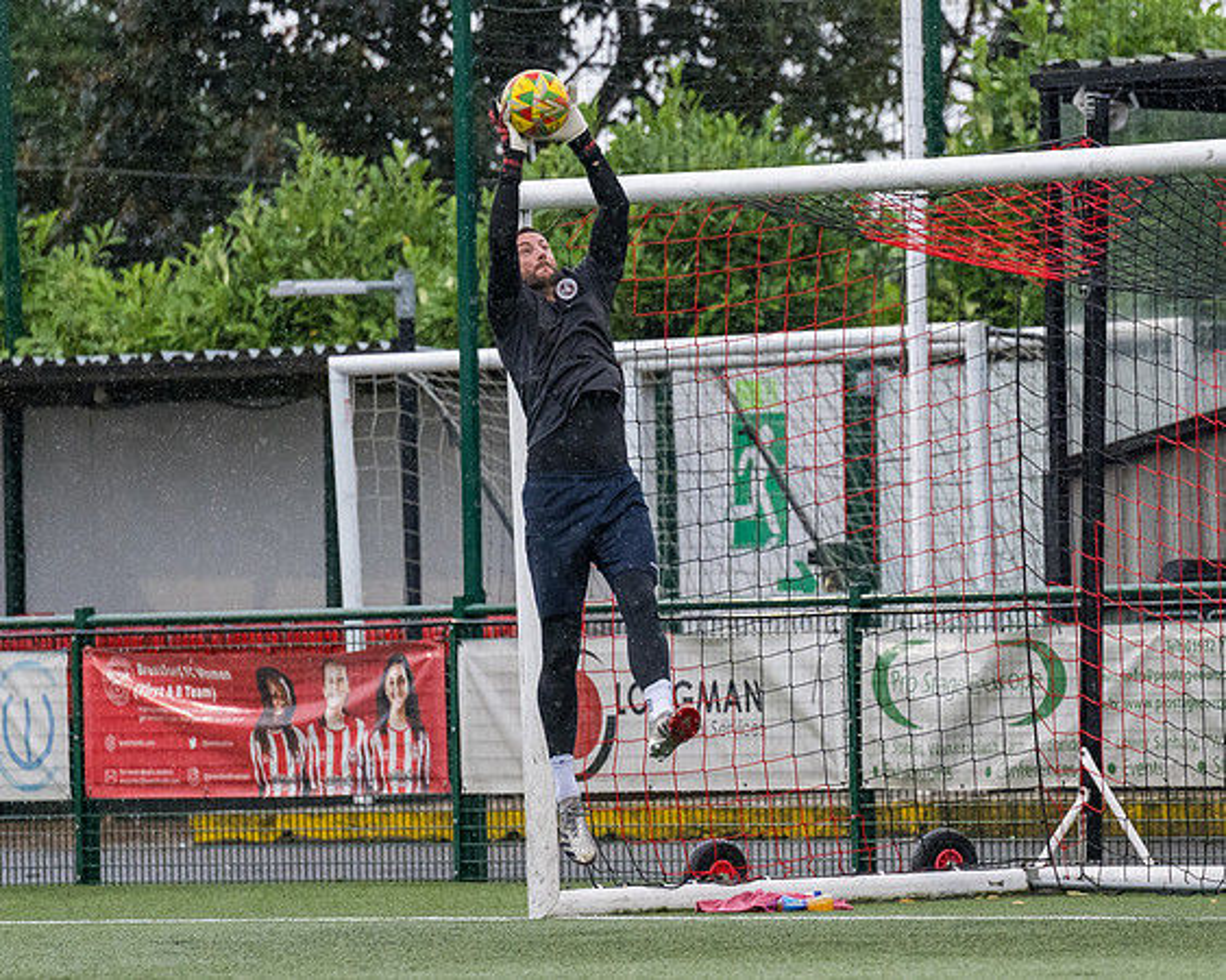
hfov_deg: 4.9
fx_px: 14353
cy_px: 529
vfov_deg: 3.9
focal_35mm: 396
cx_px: 862
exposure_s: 1/1600
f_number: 2.8
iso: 2000
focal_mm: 185
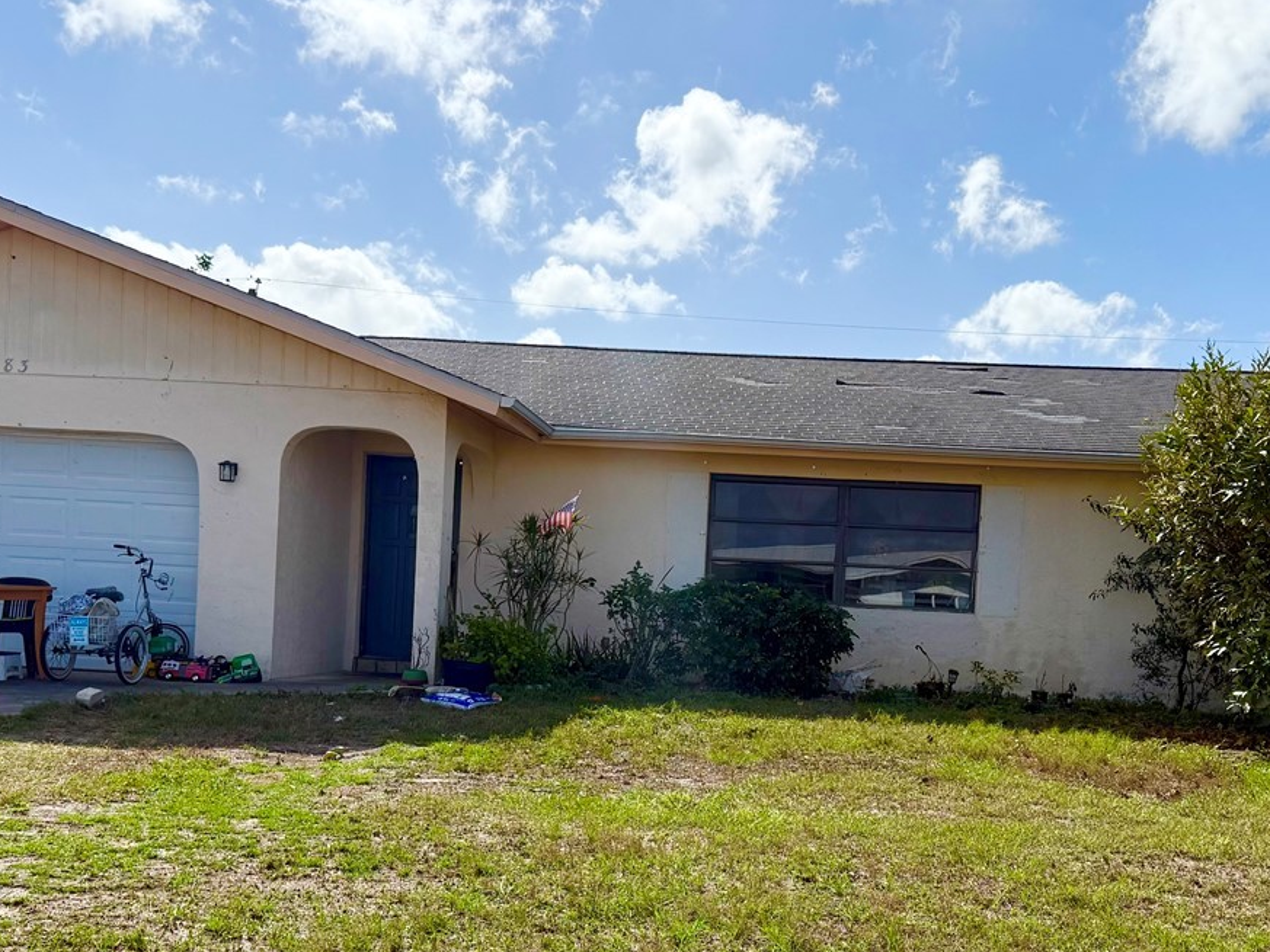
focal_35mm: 44
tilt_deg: -0.8
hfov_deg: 42.8
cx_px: 735
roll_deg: -2.4
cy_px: 638
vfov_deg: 32.6
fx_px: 1615
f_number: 1.78
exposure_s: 1/10309
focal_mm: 6.76
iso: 80
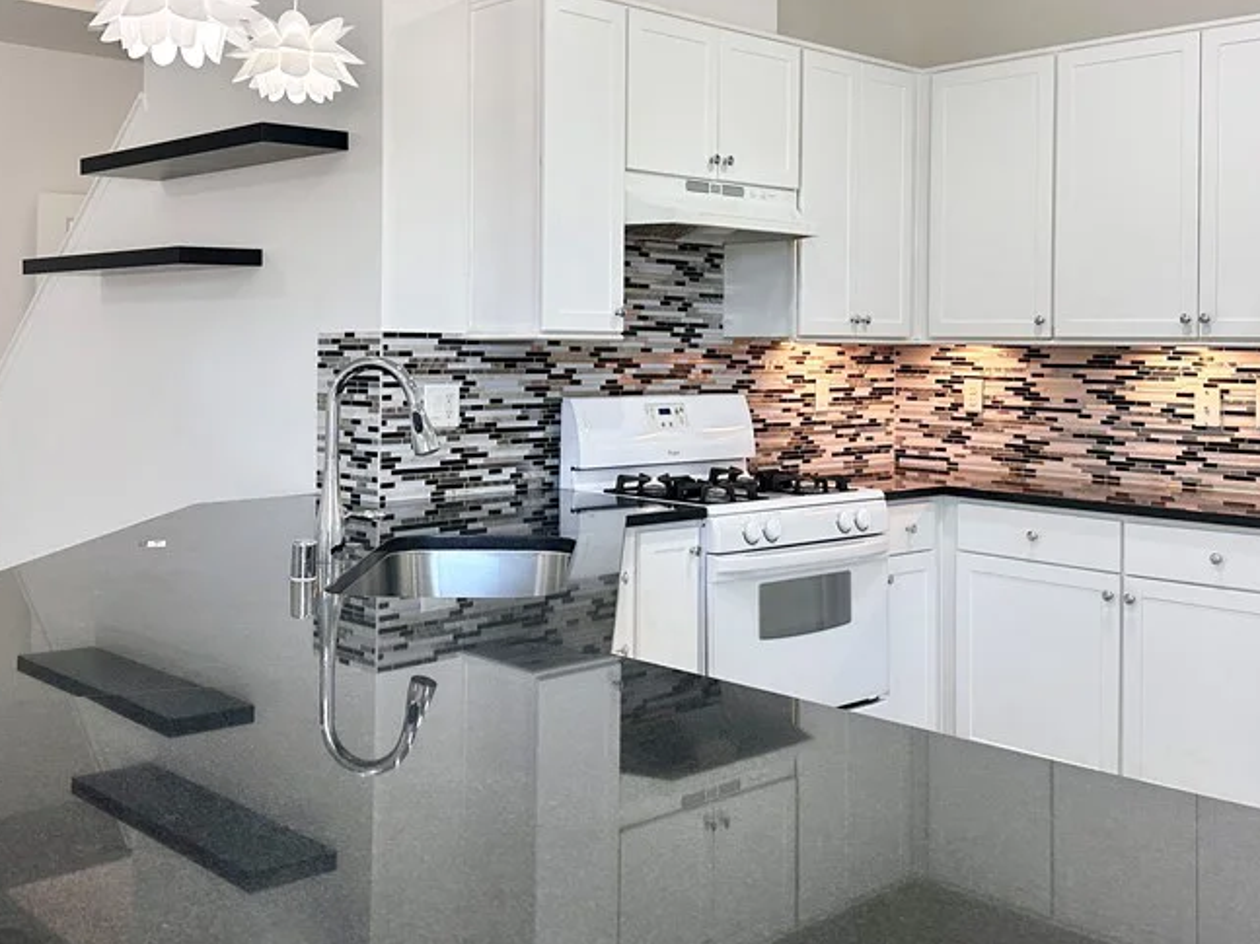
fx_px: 1383
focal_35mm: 38
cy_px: 325
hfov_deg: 49.0
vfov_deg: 37.4
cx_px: 594
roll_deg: -1.1
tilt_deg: +0.3
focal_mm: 6.86
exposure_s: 1/120
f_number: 1.78
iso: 160
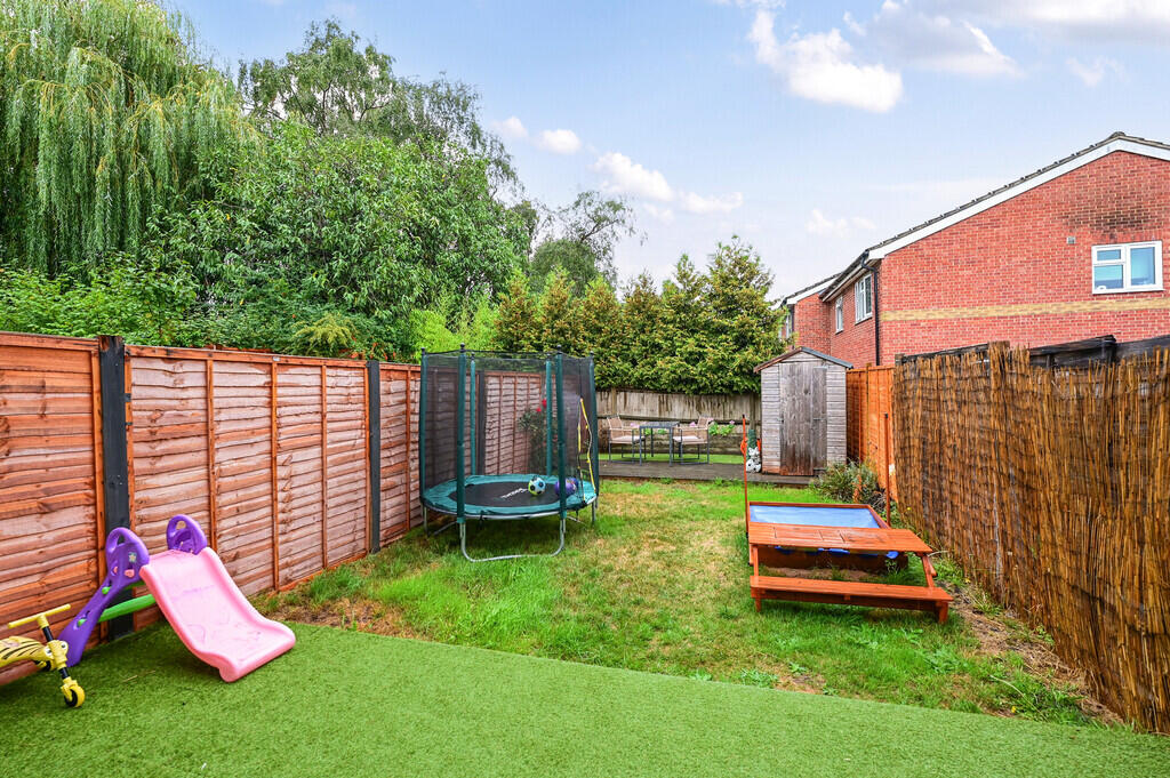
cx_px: 585
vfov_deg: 81.1
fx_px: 455
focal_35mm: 14
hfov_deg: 104.3
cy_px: 389
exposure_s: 1/160
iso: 400
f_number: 5.6
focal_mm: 14
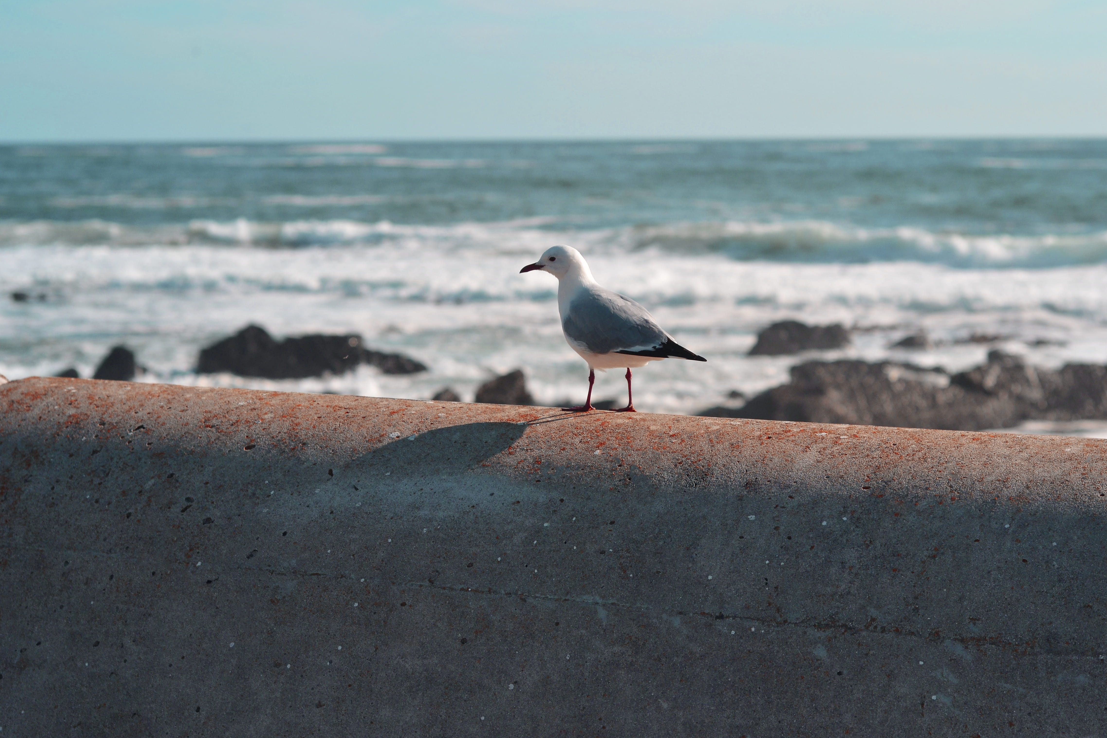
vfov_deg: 17.9
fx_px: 2337
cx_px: 561
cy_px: 368
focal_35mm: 76
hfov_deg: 26.6
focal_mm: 50
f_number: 5
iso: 200
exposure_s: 1/4000
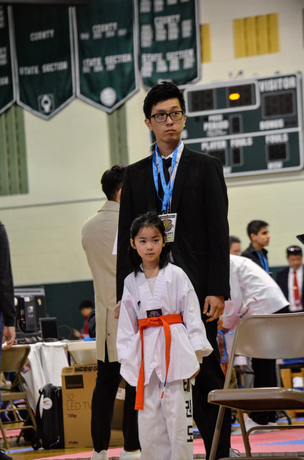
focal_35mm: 188
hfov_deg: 7.3
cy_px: 230
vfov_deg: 11.0
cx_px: 152
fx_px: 2386
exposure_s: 1/40
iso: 1600
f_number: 4.8
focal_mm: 125
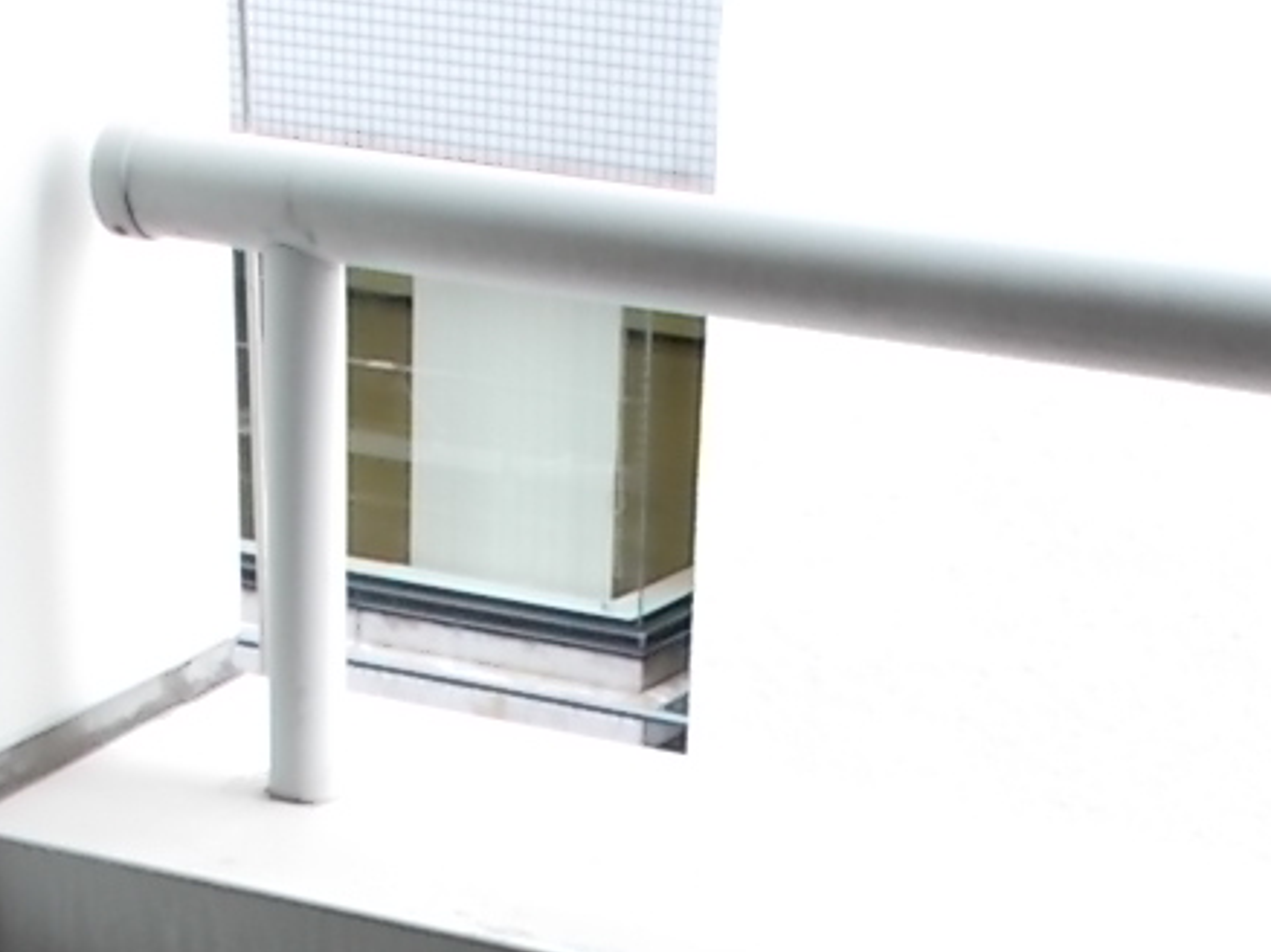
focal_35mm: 95
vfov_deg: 14.2
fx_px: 3486
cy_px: 1585
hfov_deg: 20.6
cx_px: 723
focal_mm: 4.6
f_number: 3.2
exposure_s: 1/60
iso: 80
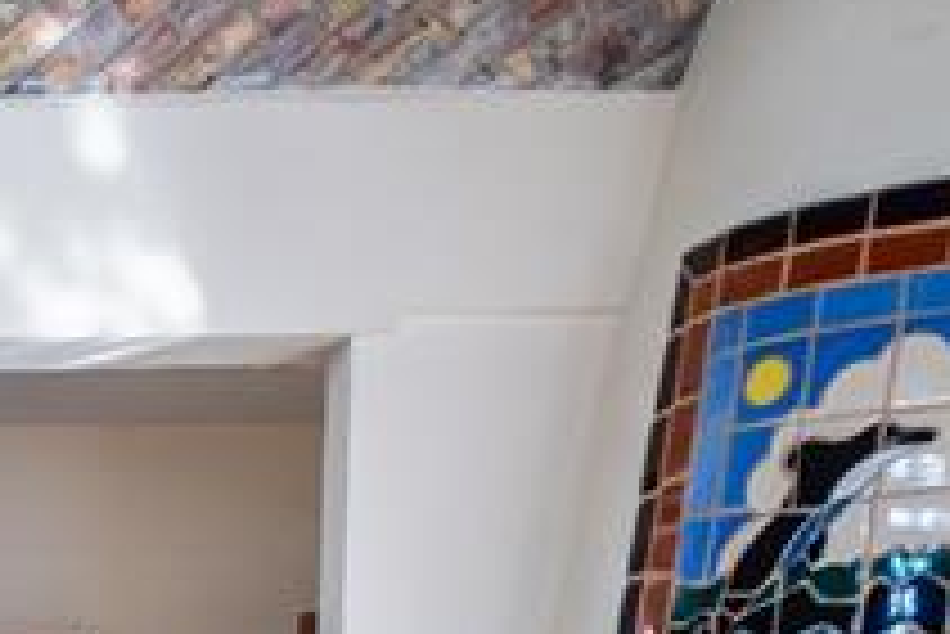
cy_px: 1430
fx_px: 2561
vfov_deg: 11.9
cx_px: -480
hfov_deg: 18.6
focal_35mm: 97
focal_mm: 20
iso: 80
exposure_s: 1/60
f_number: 2.8
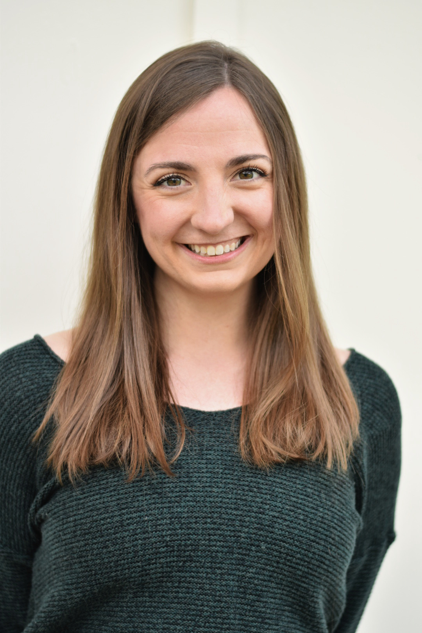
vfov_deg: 27.0
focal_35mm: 75
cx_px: 211
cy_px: 316
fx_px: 1319
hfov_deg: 18.2
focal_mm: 50
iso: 200
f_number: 2
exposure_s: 1/400
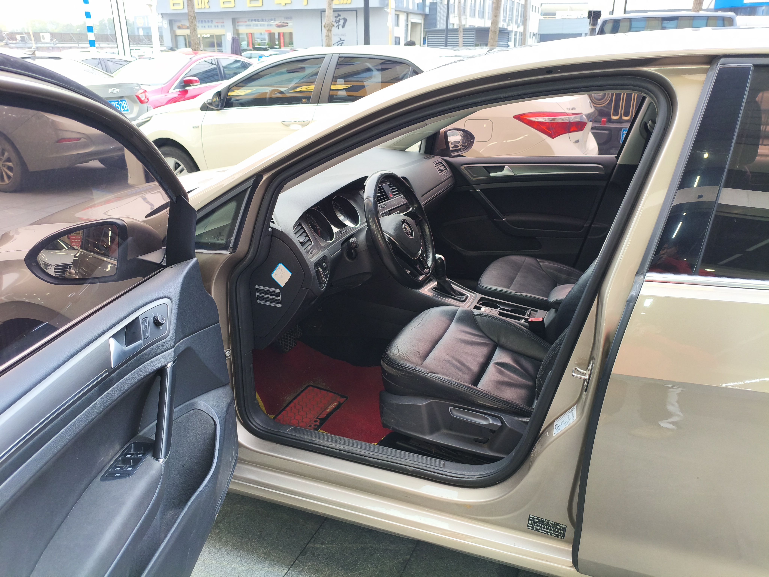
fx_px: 578
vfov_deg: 53.1
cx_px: 384
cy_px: 288
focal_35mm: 26
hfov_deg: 67.3
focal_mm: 4.94
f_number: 1.5
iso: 250
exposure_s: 1/100
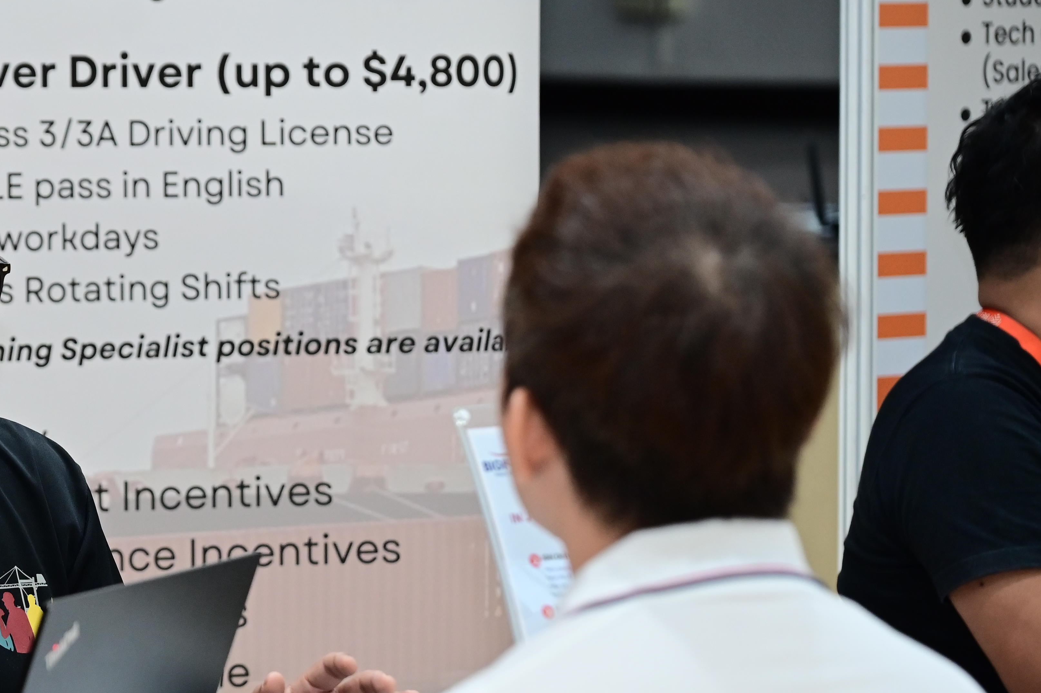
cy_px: 563
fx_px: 4970
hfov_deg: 11.9
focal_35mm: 172
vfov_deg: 8.0
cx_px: 170
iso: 2000
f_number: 4
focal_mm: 92
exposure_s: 1/160
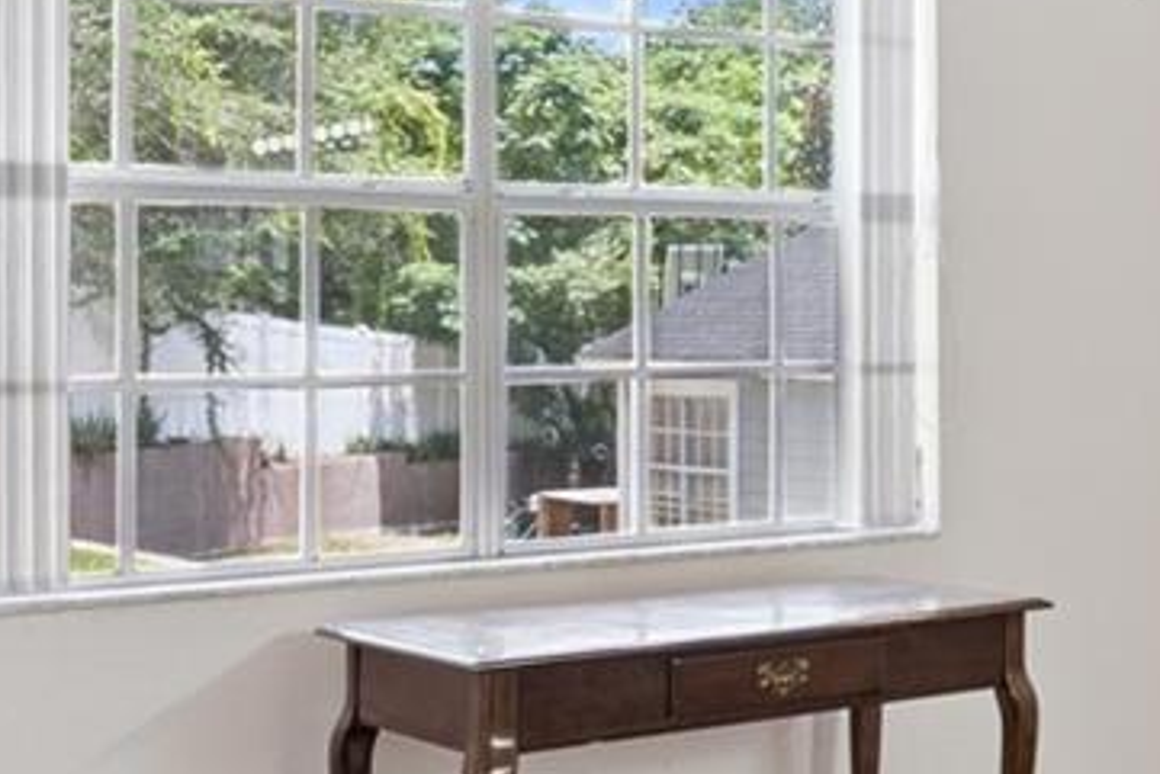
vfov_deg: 19.2
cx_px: 1353
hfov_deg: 25.8
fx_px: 2289
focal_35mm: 71
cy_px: 283
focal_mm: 16
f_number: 9
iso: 400
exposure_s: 1/50
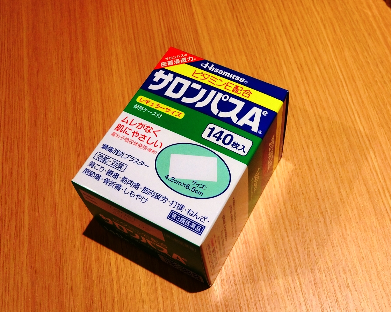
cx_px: 192
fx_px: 521
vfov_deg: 33.4
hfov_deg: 41.2
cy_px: 156
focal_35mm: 45
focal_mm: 9.1
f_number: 3.9
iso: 400
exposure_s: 1/40
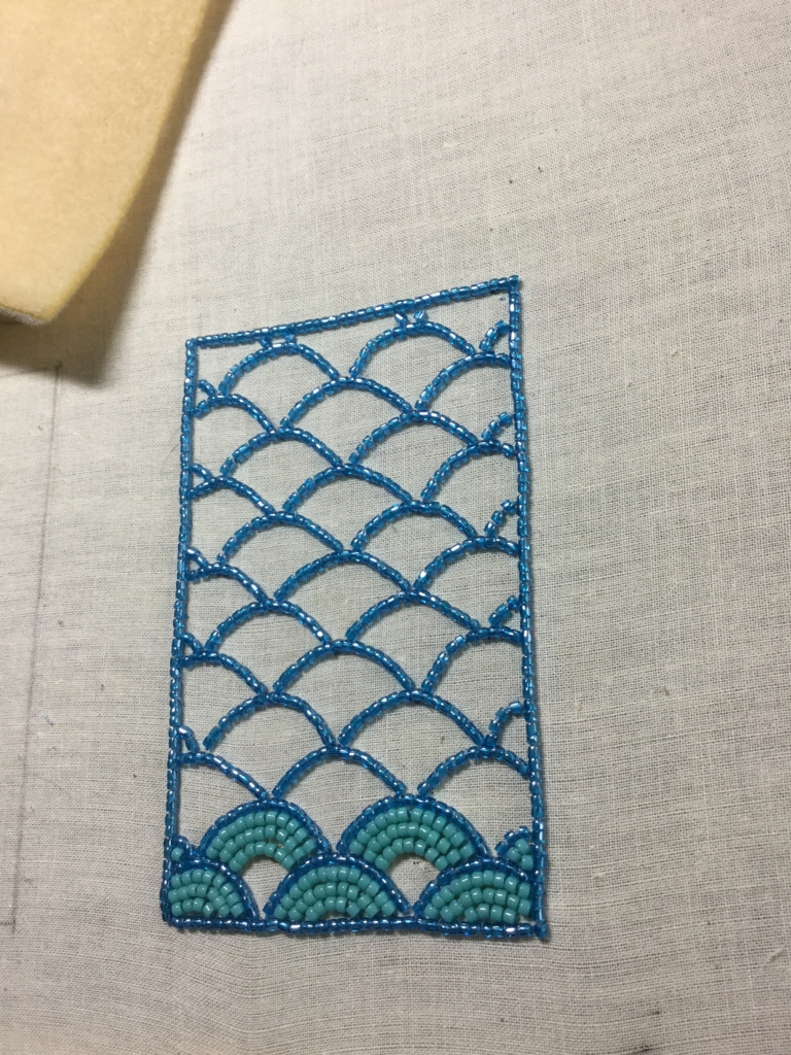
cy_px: 528
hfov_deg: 45.4
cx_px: 396
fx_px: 944
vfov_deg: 58.4
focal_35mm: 31
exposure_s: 1/40
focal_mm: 3.3
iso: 25
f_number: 2.4
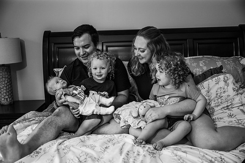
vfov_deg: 37.9
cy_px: 82
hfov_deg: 54.4
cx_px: 122
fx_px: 238
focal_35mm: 35
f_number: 2.8
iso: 1000
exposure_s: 1/250
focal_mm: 35
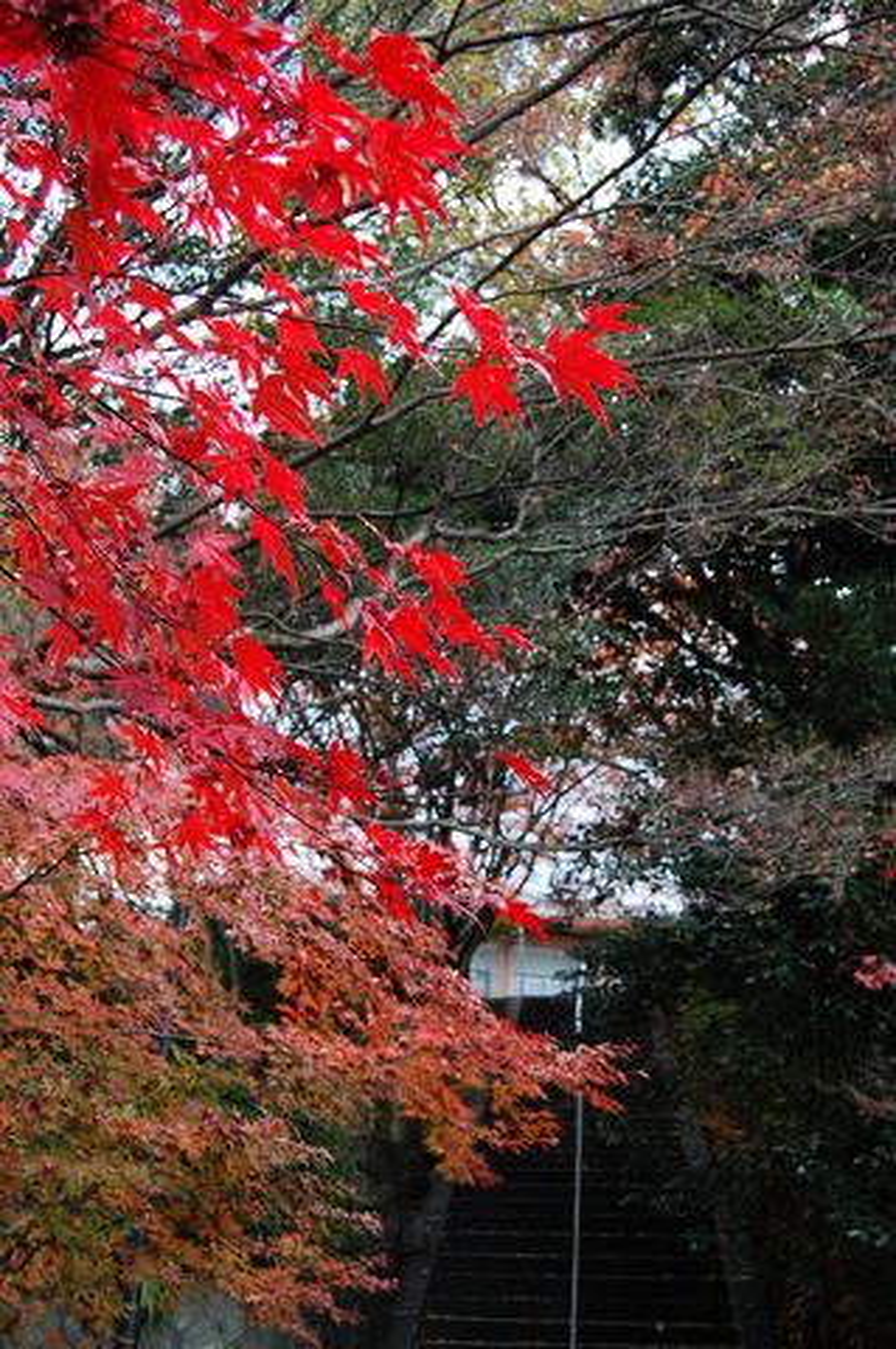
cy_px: 674
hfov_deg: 31.8
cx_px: 448
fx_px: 1571
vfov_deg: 46.4
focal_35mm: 42
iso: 320
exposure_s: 1/125
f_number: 5.6
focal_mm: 28
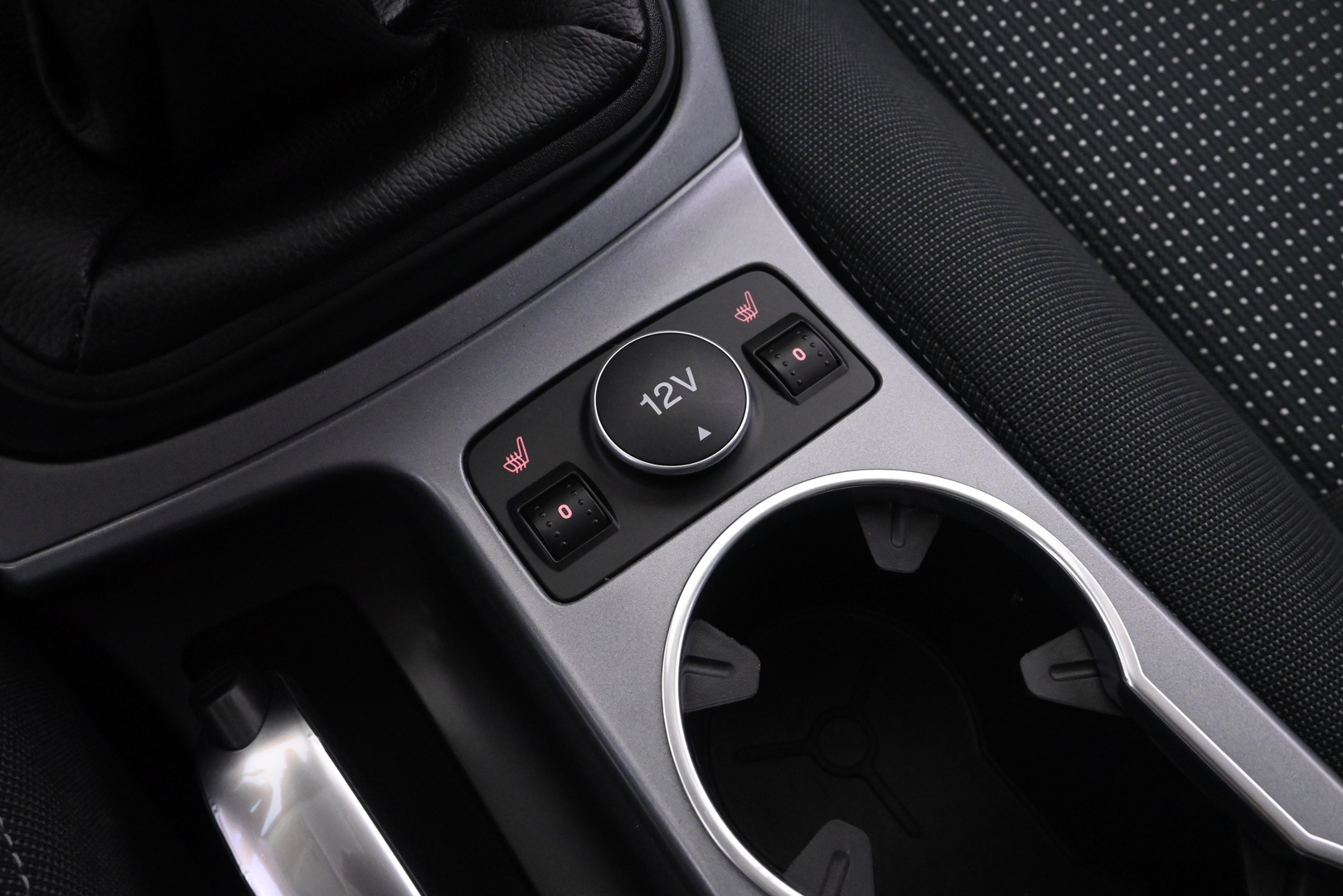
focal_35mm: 24
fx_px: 895
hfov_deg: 73.7
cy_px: 448
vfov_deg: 53.1
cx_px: 672
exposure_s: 1/15
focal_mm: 16
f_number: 5.6
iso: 4000
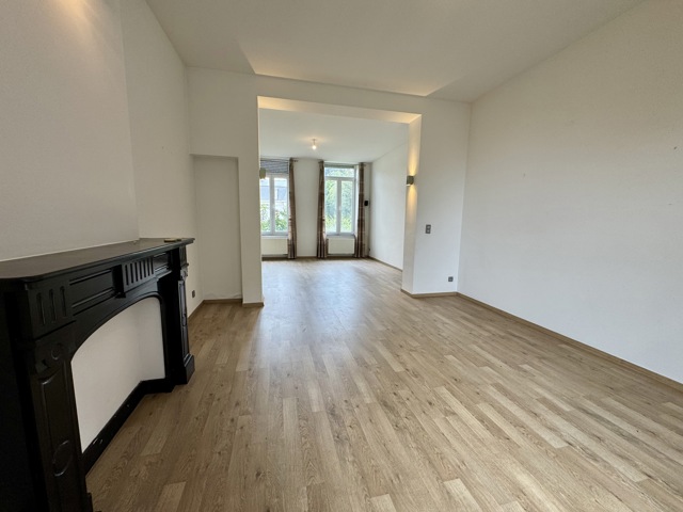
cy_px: 256
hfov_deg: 102.1
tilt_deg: -7.8
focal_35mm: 14
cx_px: 342
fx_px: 276
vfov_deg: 85.7
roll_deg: -0.7
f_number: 2.2
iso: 50
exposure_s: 1/100
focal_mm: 2.22
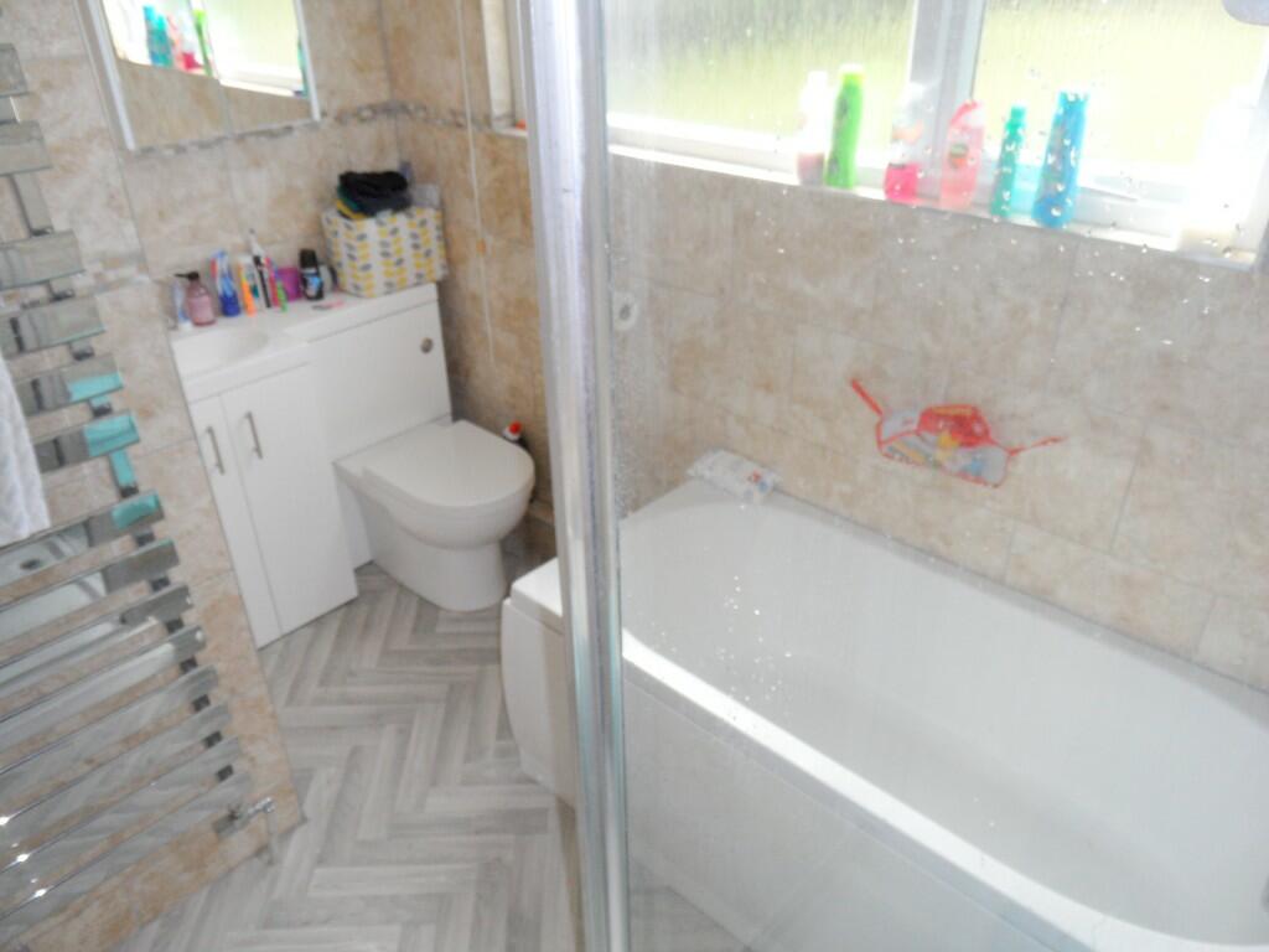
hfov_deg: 71.6
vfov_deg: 56.8
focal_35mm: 24
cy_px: 476
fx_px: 880
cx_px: 634
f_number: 3.2
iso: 80
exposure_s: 1/180
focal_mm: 3.9
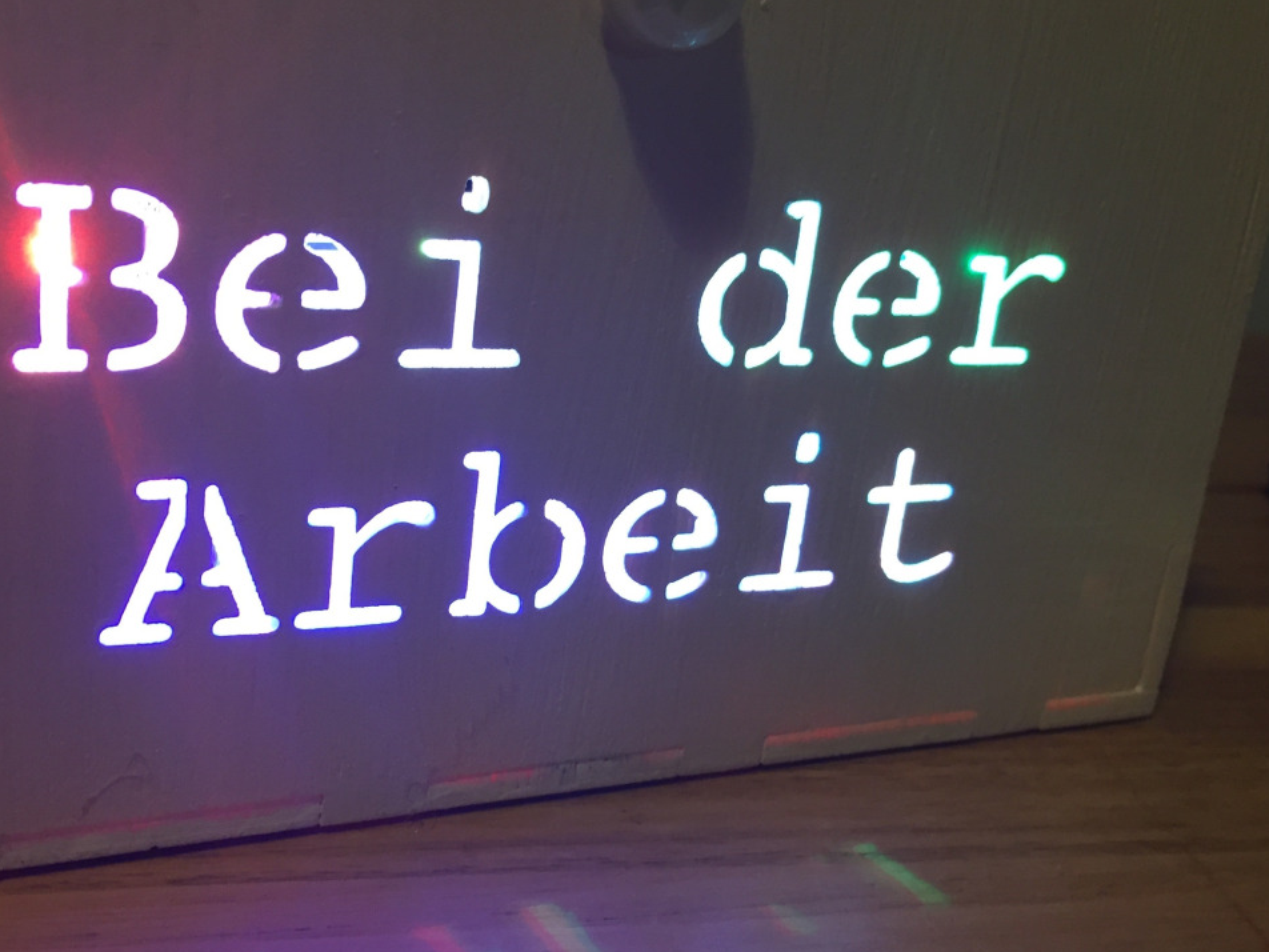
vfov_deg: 36.7
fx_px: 1430
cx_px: 551
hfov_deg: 47.7
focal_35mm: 39
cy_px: 393
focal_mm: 4.15
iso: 125
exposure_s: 1/33
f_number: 2.2
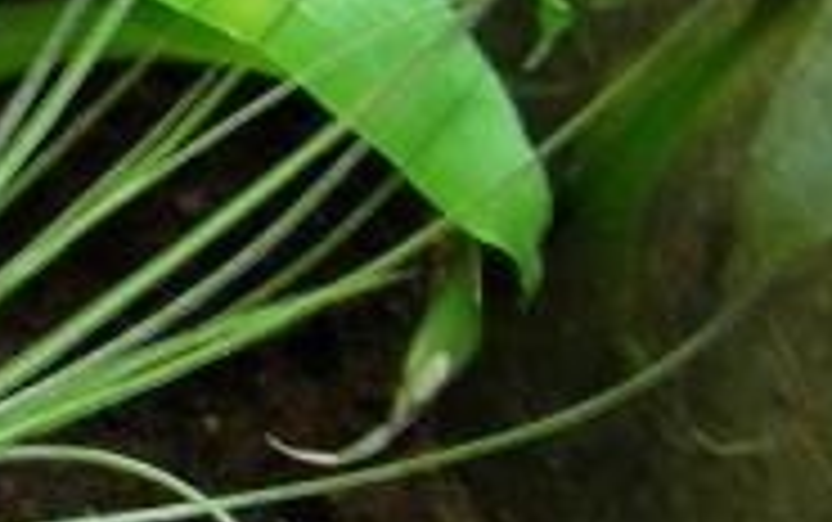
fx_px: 4811
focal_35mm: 212
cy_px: 34
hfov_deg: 8.8
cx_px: -1309
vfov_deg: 6.2
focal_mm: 7.5
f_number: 2.7
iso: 64
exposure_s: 1/30
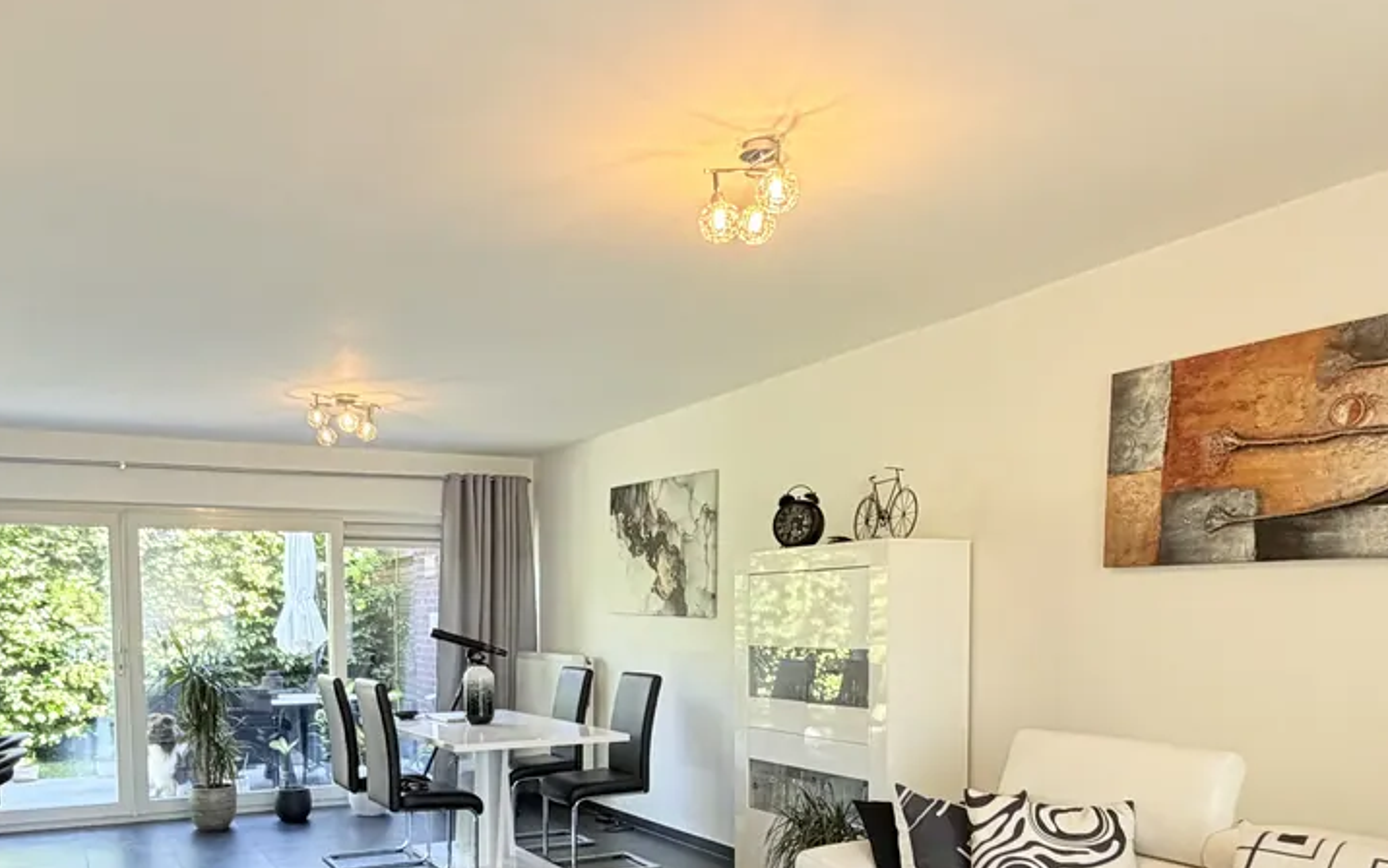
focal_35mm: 29
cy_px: 696
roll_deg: +0.7
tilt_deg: -3.8
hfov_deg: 64.1
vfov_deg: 41.3
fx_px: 1097
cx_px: 564
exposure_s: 1/121
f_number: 2.2
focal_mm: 2.22
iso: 250
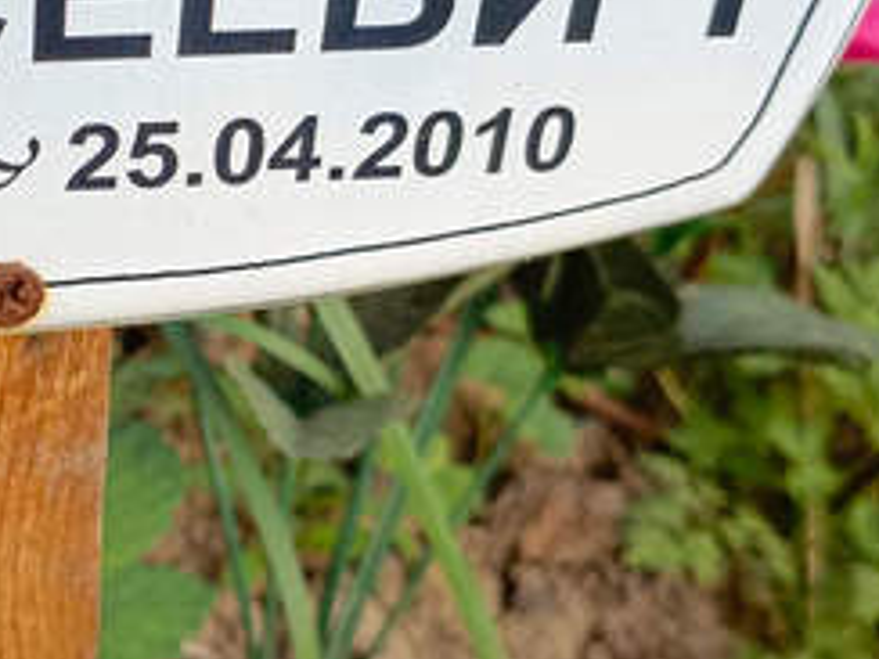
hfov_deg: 23.0
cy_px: 184
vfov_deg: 17.9
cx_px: 36
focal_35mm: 82
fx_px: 2082
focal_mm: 4.76
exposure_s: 1/120
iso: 132
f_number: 1.69
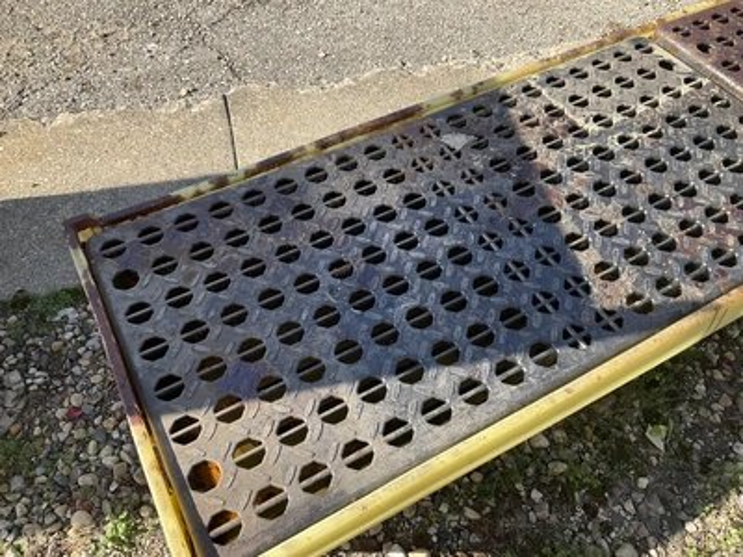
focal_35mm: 29
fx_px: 622
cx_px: 372
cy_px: 278
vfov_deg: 48.2
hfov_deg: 61.7
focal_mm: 3
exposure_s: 1/534
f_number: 1.8
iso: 25
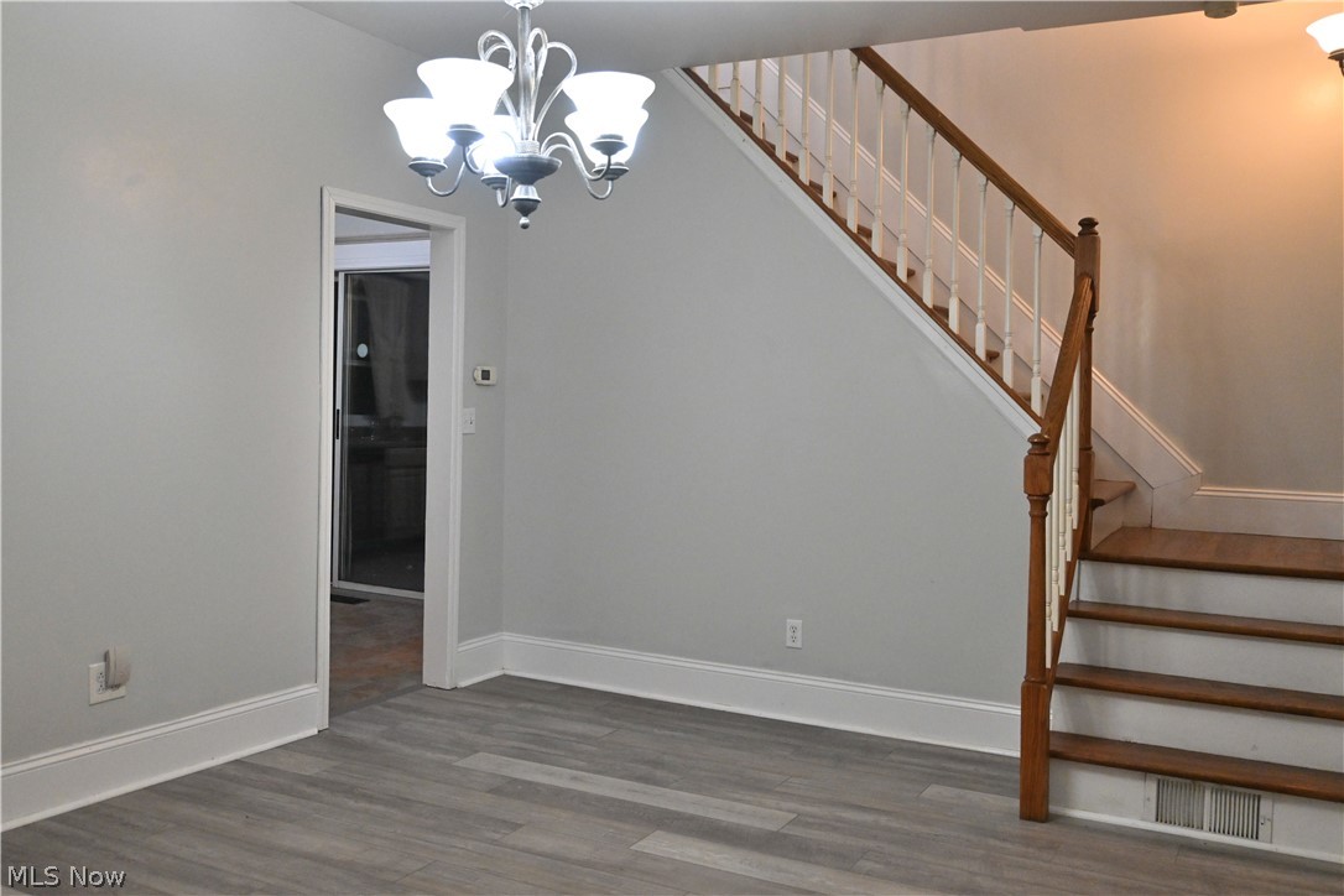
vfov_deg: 41.7
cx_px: 672
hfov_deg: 59.5
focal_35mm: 32
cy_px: 448
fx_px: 1176
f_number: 4
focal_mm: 21
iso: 1800
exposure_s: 1/125
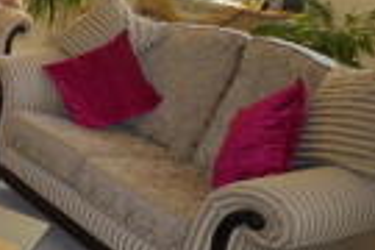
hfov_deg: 25.9
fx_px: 552
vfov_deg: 25.3
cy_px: 76
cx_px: -208
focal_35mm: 53
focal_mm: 10
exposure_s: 1/60
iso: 400
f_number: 3.5
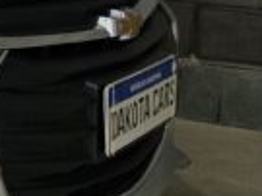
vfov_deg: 11.1
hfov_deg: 11.5
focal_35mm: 131
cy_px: -27
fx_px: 991
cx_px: -429
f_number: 1.7
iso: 160
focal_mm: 6.3
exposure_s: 1/180
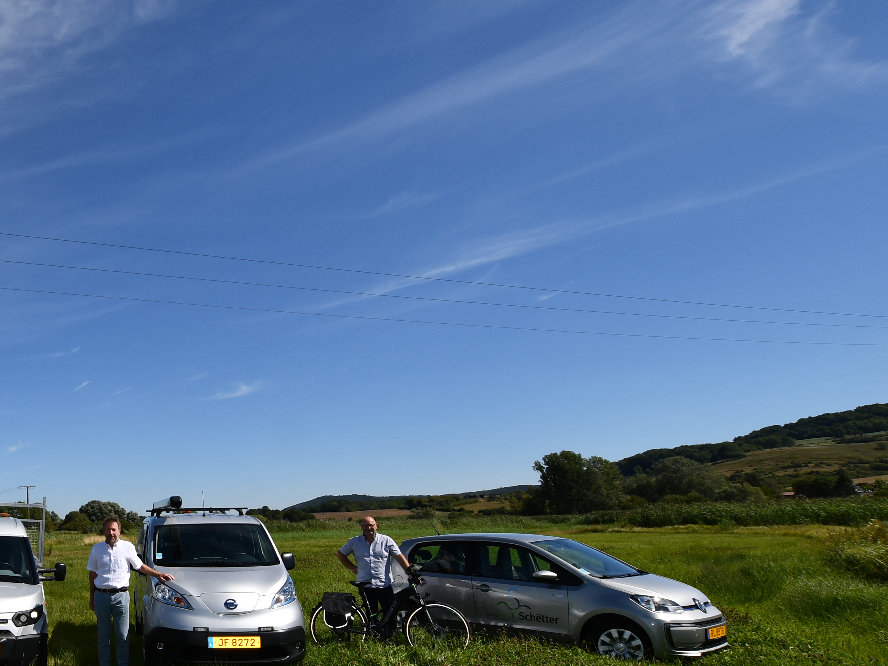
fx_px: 693
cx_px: 58
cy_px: 438
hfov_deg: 54.9
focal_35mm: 27
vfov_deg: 50.5
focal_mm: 10
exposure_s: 1/250
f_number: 11
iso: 100
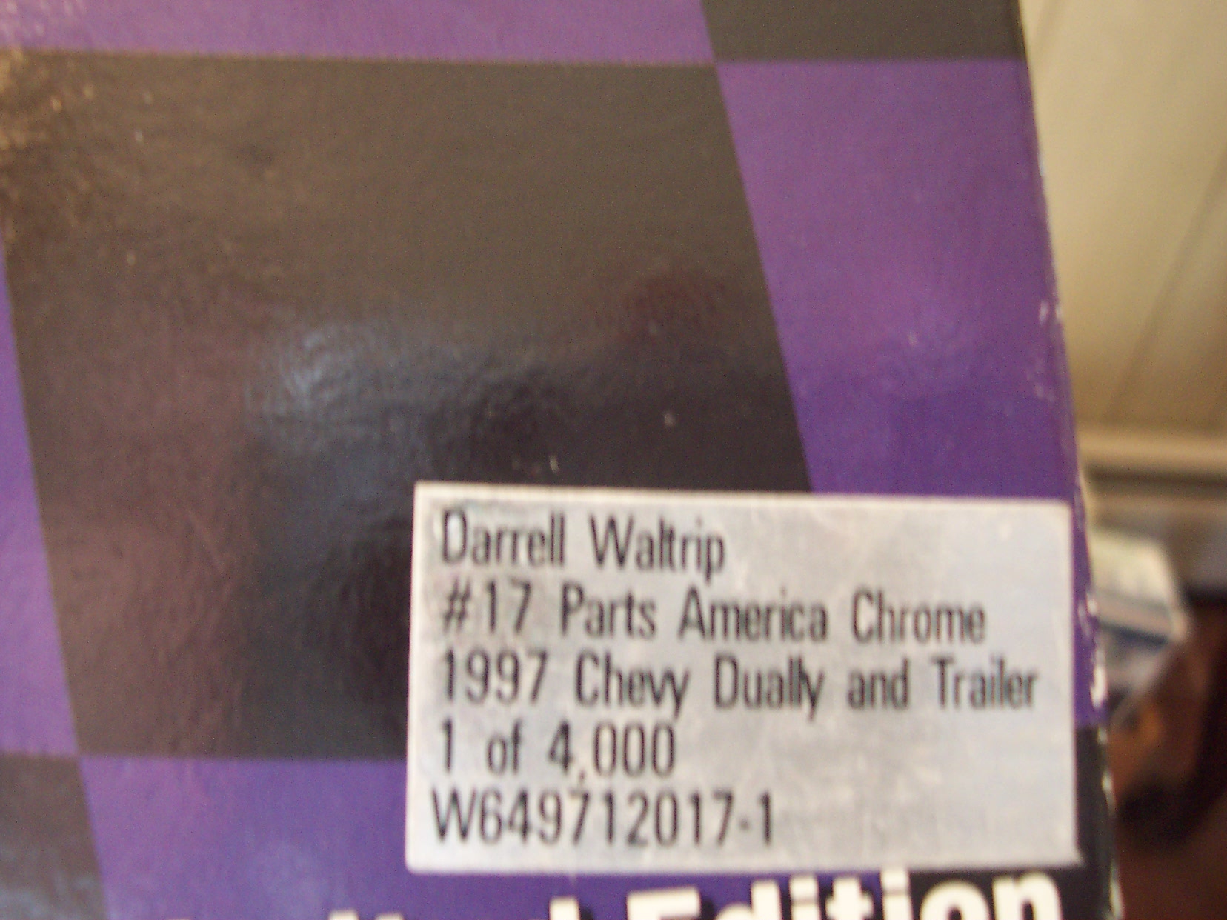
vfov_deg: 38.7
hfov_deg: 50.1
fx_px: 1312
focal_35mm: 37
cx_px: 614
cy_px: 460
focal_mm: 5.6
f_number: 2.8
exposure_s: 1/10
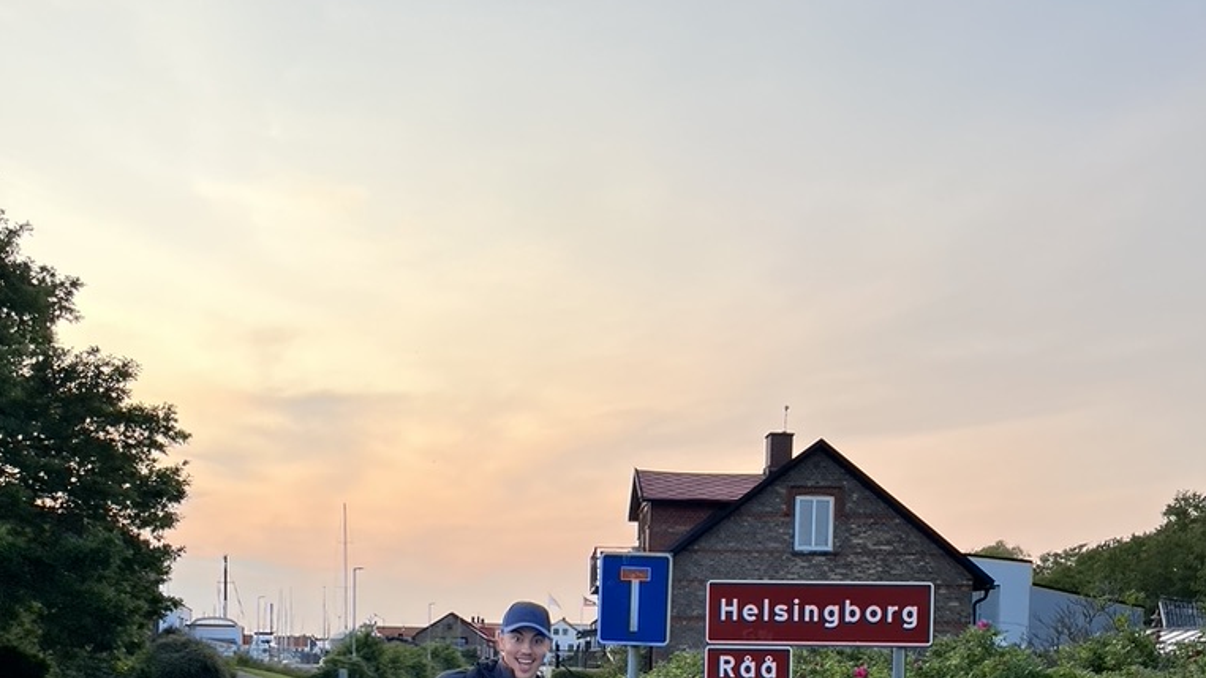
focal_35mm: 38
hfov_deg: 52.8
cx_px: 604
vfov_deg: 29.1
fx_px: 1215
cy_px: 687
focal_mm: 5.1
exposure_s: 1/625
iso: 50
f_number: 1.6
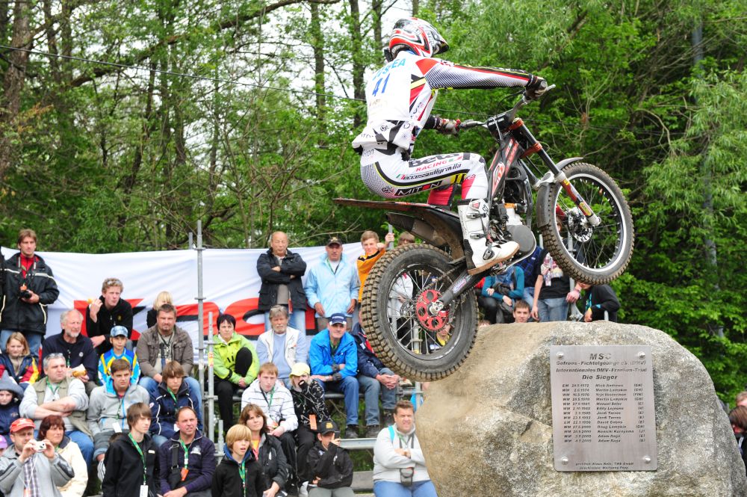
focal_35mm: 62
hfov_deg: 32.4
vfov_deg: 21.9
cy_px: 248
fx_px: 1285
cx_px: 374
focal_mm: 62
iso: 1600
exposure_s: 1/1600
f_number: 5.6
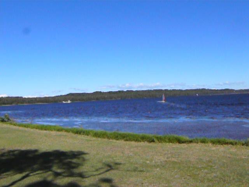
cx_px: 124
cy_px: 94
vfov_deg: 40.7
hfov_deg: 52.6
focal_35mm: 35
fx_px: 252
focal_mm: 7.4
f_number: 4.5
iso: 80
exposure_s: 1/125
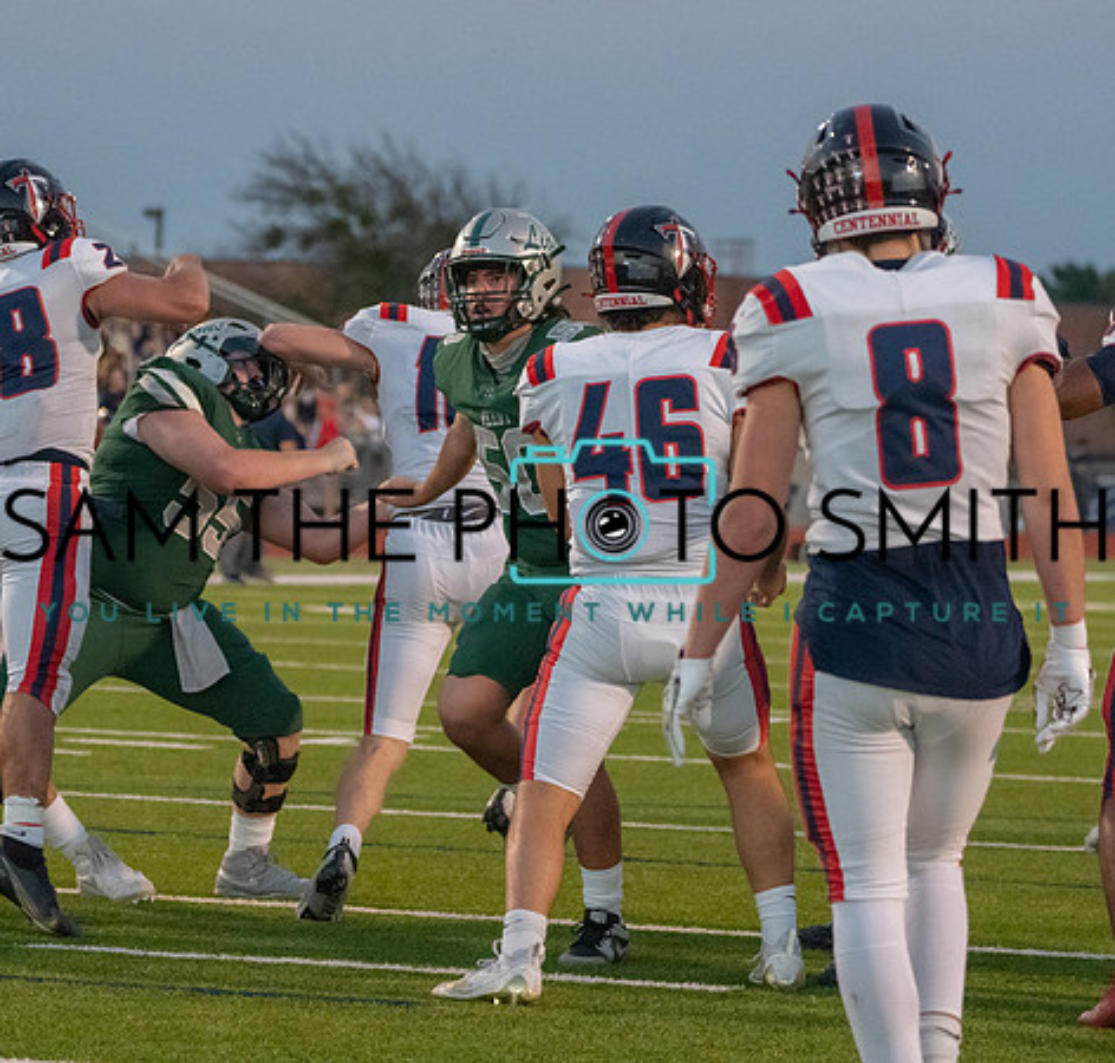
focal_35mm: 202
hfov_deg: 8.9
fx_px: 7182
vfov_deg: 8.5
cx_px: 472
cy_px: 483
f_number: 5
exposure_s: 1/1250
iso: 12800
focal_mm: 133
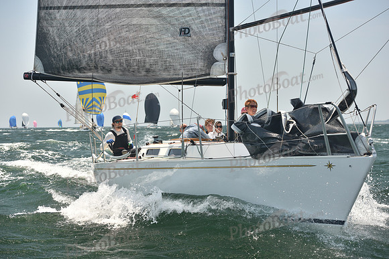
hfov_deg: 28.8
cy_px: 130
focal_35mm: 70
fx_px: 757
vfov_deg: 19.5
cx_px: 194
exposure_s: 1/640
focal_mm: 70
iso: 250
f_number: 5
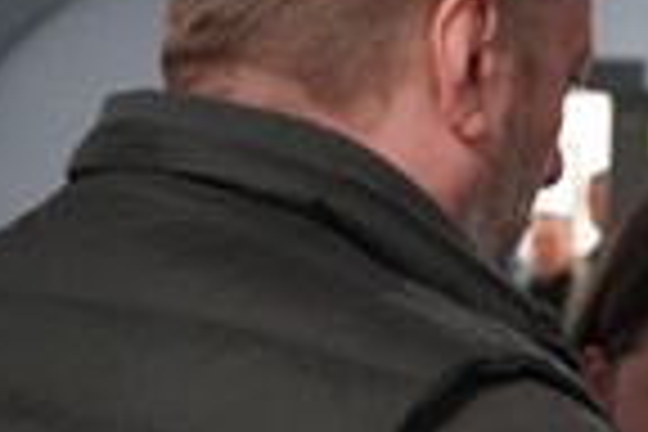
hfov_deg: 10.5
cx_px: 850
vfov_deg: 7.1
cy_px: 542
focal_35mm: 191
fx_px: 3438
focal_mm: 50
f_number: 4
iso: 10000
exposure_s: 1/160
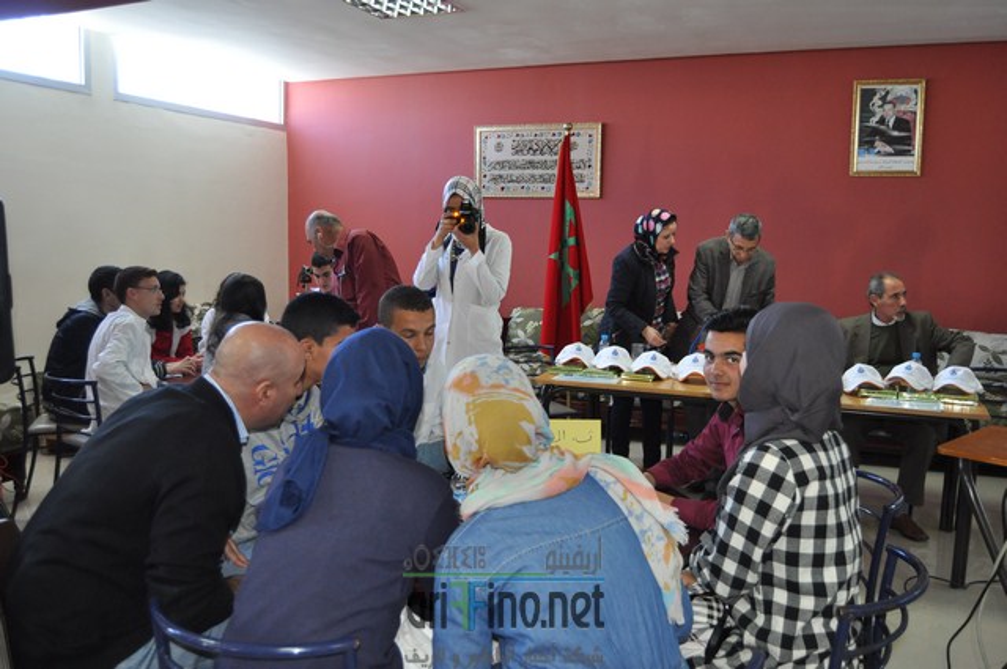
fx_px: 838
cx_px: 504
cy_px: 334
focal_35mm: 30
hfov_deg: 62.0
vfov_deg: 43.5
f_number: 3.5
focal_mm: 20
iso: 800
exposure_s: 1/100
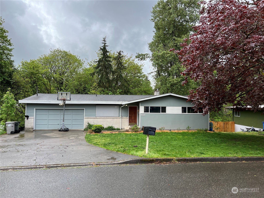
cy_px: 99
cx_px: 132
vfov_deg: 53.1
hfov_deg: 67.3
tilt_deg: +1.3
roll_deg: -0.2
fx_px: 198
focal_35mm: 26
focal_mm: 5.7
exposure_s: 1/1112
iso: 50
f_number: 1.5
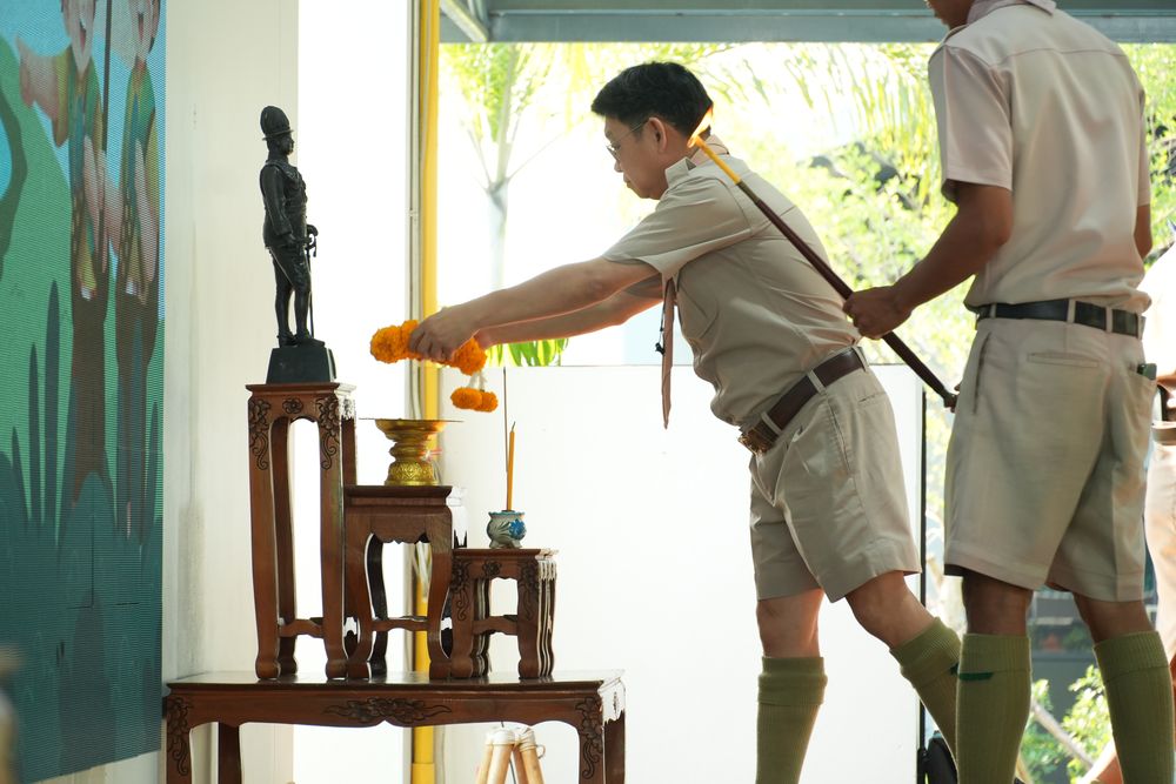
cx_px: 588
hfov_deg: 12.9
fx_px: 5194
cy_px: 392
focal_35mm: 159
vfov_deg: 8.6
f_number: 5.6
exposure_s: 1/125
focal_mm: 106
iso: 800
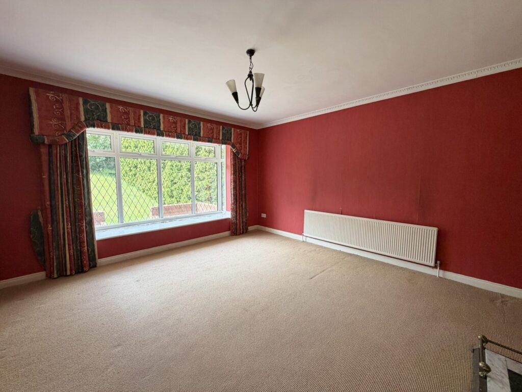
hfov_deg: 102.1
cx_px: 261
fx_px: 211
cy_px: 196
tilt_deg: -5.8
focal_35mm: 14
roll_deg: -0.2
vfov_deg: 85.7
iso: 125
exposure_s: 1/121
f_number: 2.2
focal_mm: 2.22
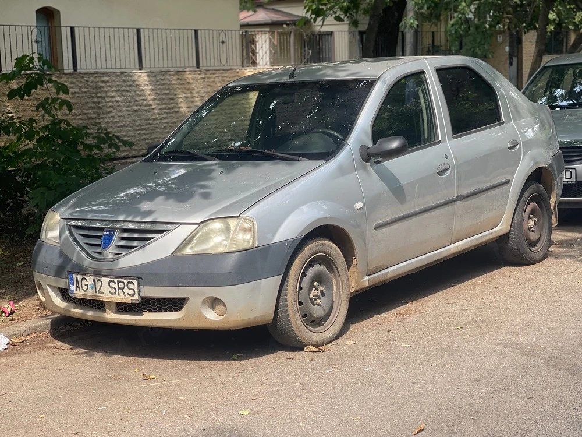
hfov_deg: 30.3
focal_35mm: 64
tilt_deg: -7.6
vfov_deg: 22.9
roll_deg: +1.5
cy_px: 218
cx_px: 291
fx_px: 1076
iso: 25
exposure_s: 1/186
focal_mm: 7.5
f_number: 2.2
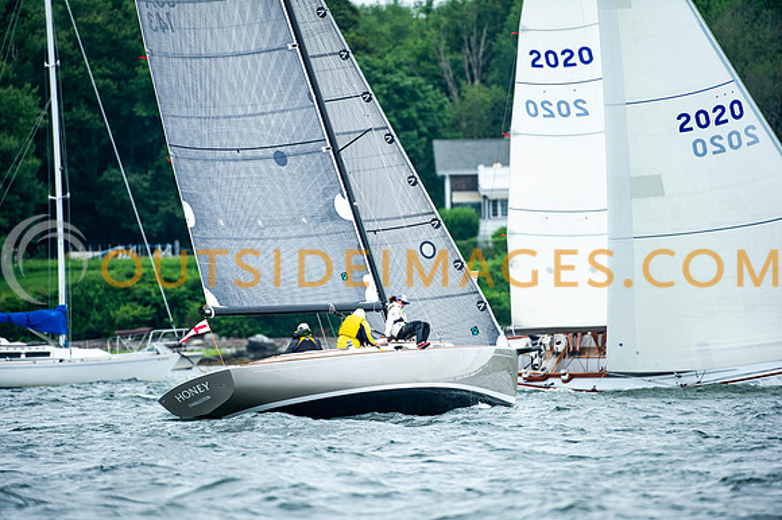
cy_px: 260
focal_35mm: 400
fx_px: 8684
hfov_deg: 5.2
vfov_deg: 3.4
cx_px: 391
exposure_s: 1/640
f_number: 5
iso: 500
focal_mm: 400
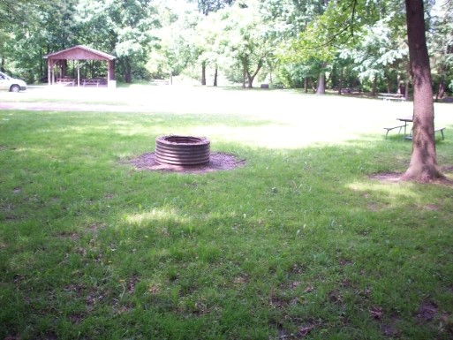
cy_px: 170
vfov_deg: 38.7
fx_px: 484
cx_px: 226
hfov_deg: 50.1
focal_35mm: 37
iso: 80
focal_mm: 6.2
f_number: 2.8
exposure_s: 1/66.4
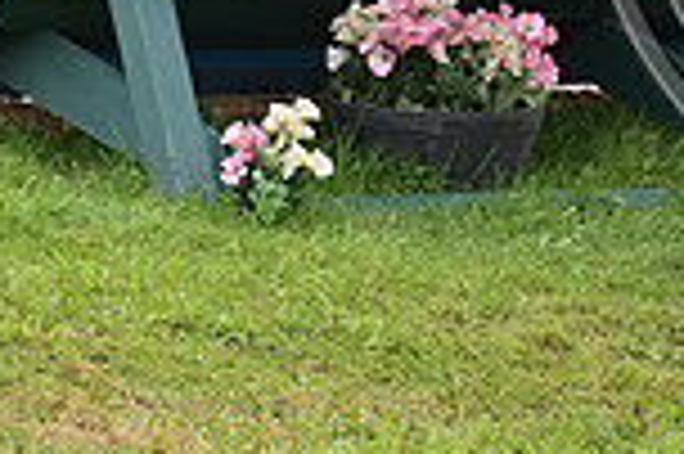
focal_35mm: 763
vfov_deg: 1.8
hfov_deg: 2.7
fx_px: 14481
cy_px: -240
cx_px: 994
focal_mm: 200
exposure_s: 1/1250
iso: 1400
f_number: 5.6
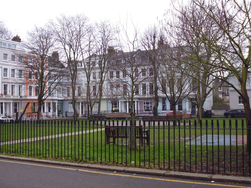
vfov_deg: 35.1
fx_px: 297
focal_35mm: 41
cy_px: 94
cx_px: 126
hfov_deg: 45.8
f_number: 3.6
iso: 320
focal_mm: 7.2
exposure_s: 1/80
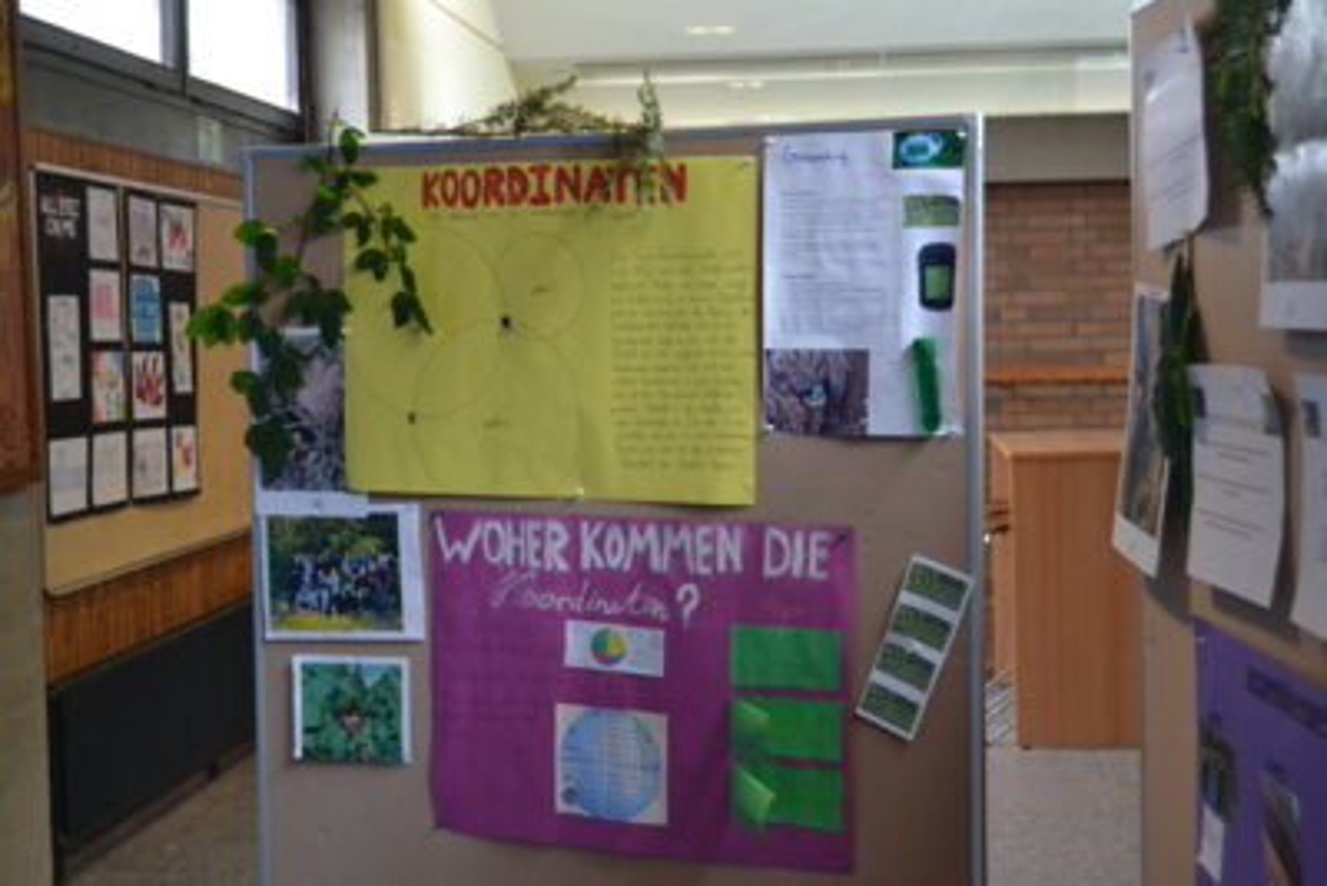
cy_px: 443
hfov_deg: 33.4
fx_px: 2212
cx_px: 664
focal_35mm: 60
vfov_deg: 22.6
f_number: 5
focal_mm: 40
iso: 2000
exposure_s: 1/60
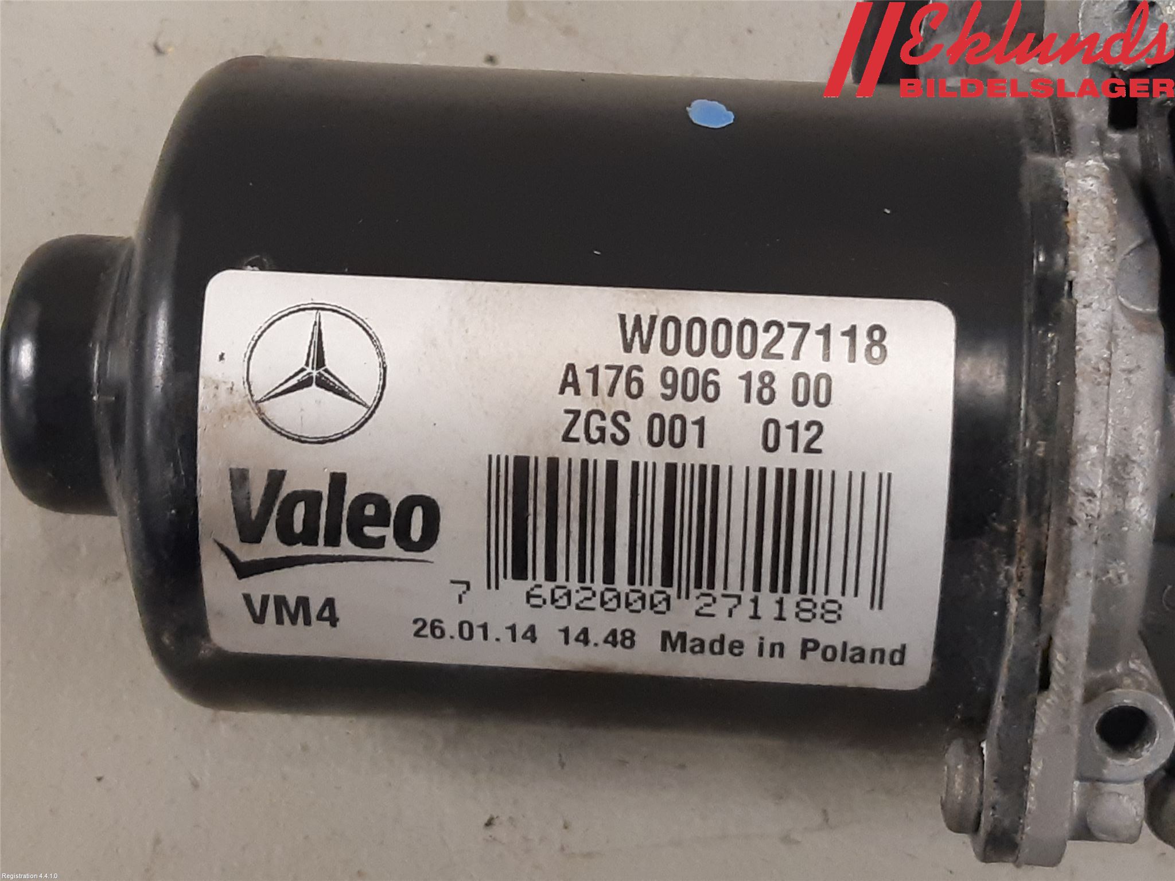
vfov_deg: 53.1
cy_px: 440
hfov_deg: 67.3
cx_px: 588
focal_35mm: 26
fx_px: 883
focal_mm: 3.93
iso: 200
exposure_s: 1/50
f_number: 1.7
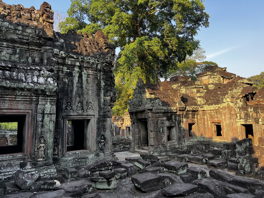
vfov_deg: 53.1
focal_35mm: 26
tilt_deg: +7.6
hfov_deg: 67.3
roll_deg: +2.4
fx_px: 198
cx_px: 132
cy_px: 99
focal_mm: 5.7
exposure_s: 1/490
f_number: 1.5
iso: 50
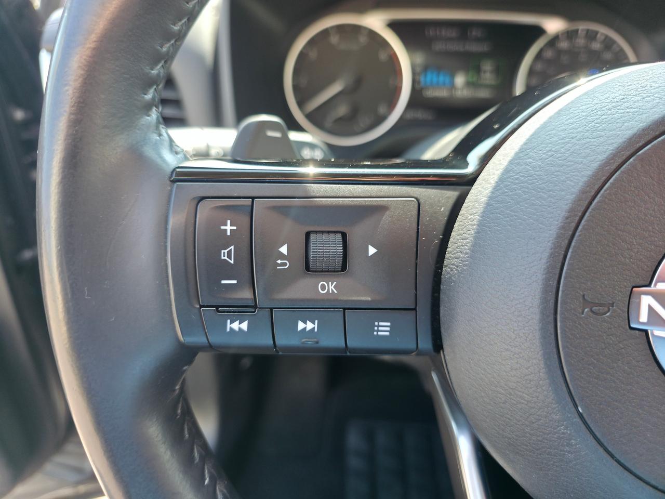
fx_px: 442
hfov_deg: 73.9
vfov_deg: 58.9
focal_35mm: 23
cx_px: 332
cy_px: 250
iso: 80
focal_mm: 6.3
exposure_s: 1/180
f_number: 1.7
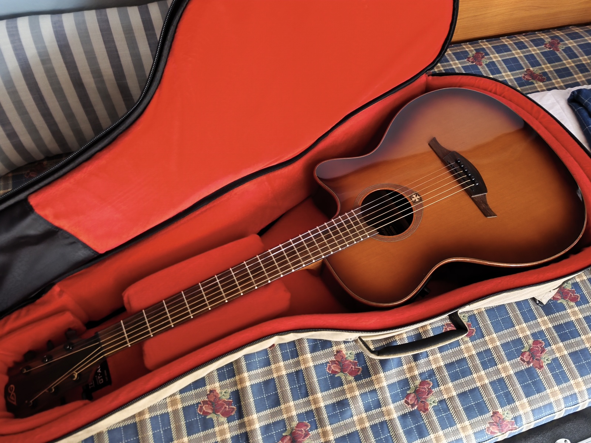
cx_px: 296
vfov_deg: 58.9
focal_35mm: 23
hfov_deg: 73.9
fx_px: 393
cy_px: 222
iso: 6400
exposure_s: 1/14.3
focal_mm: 6.18
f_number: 1.65
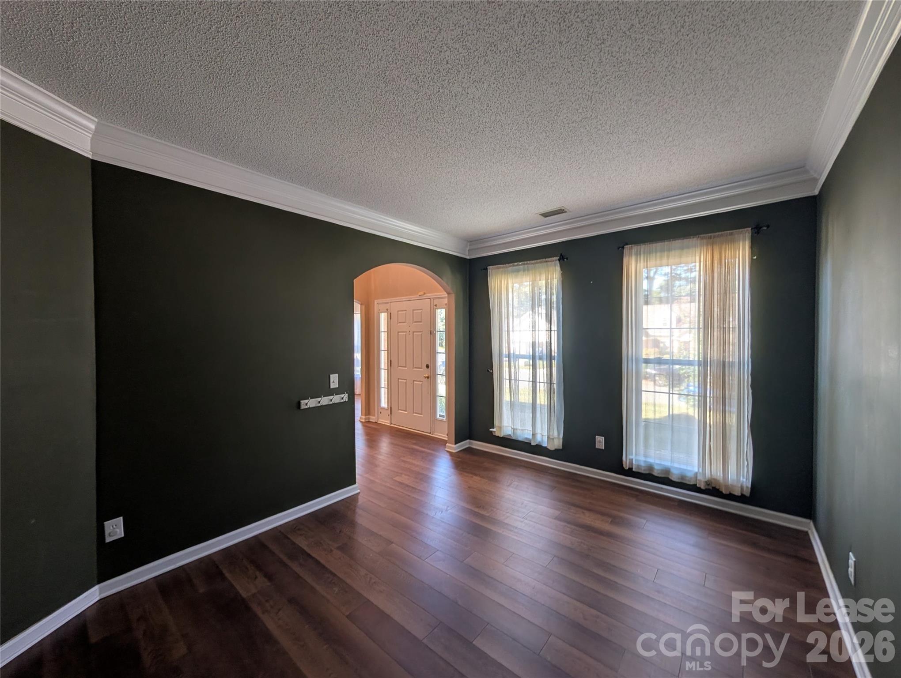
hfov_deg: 110.5
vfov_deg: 94.6
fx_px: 313
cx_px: 450
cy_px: 339
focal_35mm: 12
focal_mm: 2.02
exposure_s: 1/84.6
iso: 50
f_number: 1.7
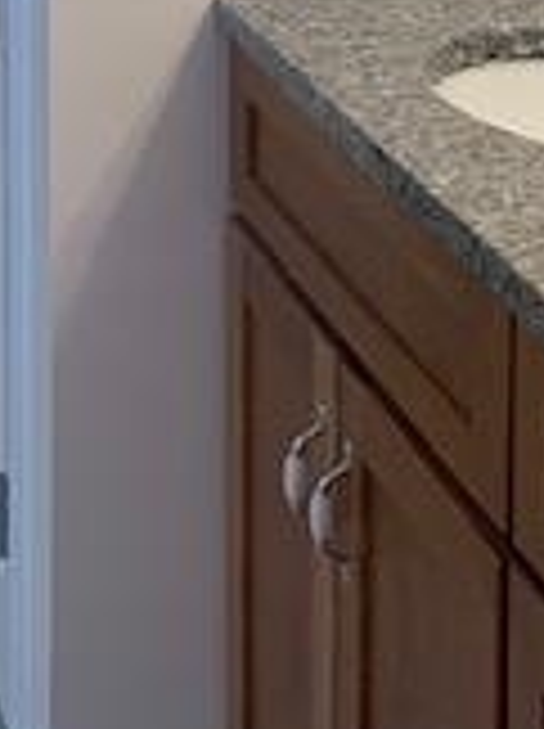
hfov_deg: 13.5
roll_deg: +0.7
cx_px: -265
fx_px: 2164
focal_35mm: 103
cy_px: -284
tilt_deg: -2.8
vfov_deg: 17.6
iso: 80
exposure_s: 1/120
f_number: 1.8
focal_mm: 4.25
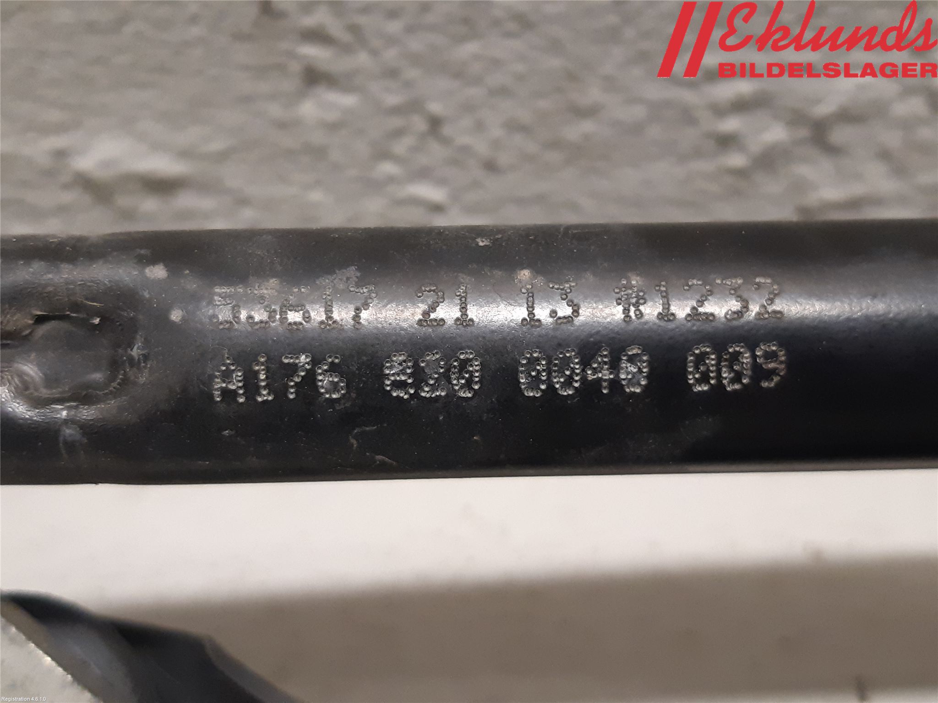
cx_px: 469
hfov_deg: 67.3
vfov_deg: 53.1
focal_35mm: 26
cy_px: 352
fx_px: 705
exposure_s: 1/33
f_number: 1.7
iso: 250
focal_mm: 3.93
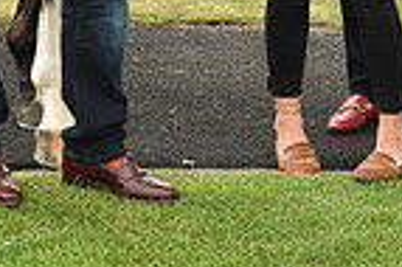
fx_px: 2264
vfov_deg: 6.6
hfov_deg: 10.1
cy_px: -232
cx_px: 104
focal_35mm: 203
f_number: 5.6
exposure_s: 1/400
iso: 400
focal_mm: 50
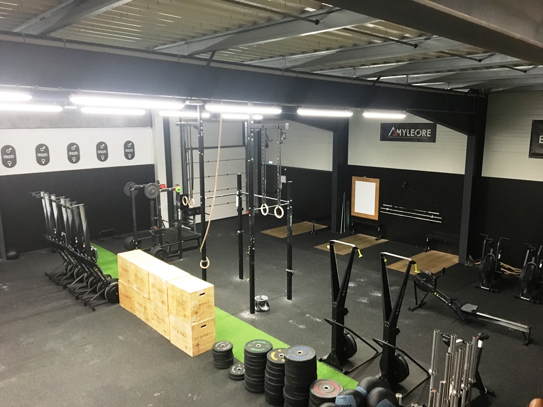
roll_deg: -0.1
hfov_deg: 61.7
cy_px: 204
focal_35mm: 29
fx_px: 455
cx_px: 272
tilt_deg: -10.8
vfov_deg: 48.2
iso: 200
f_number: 2.2
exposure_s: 1/25
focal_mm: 4.15
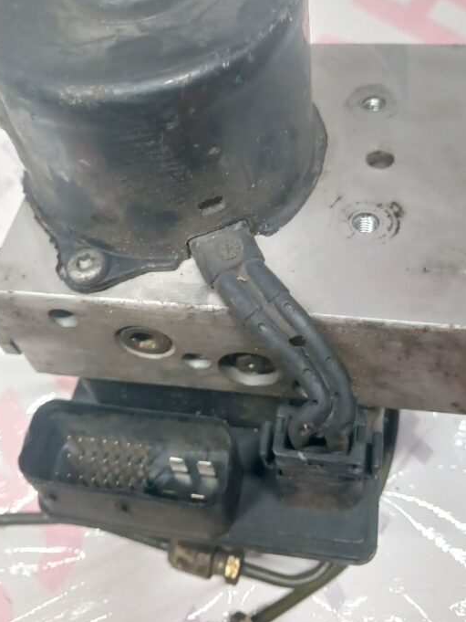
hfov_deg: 38.7
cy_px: 233
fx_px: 664
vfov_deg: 49.6
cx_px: 234
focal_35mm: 37
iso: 1000
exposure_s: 1/17
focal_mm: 4
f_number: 1.8
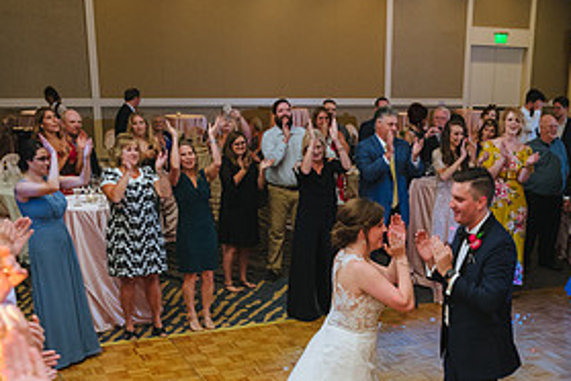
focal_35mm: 54
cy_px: 349
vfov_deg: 24.3
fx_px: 856
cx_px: 393
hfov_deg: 36.4
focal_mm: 26
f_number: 2.8
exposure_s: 1/80
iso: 1250
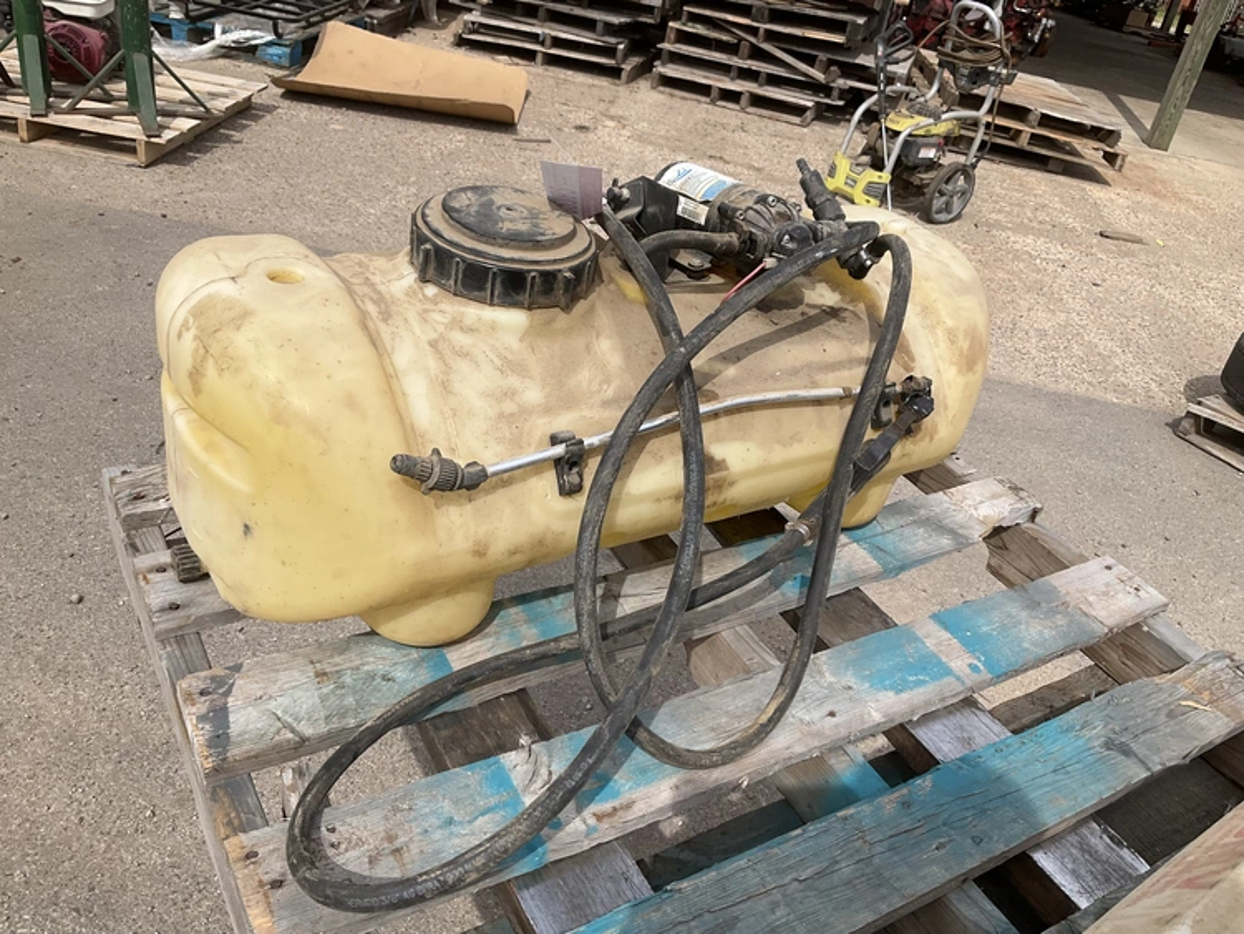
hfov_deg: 61.6
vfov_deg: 48.3
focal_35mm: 29
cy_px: 467
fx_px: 1043
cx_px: 622
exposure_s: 1/1984
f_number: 1.8
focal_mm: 3
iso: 25
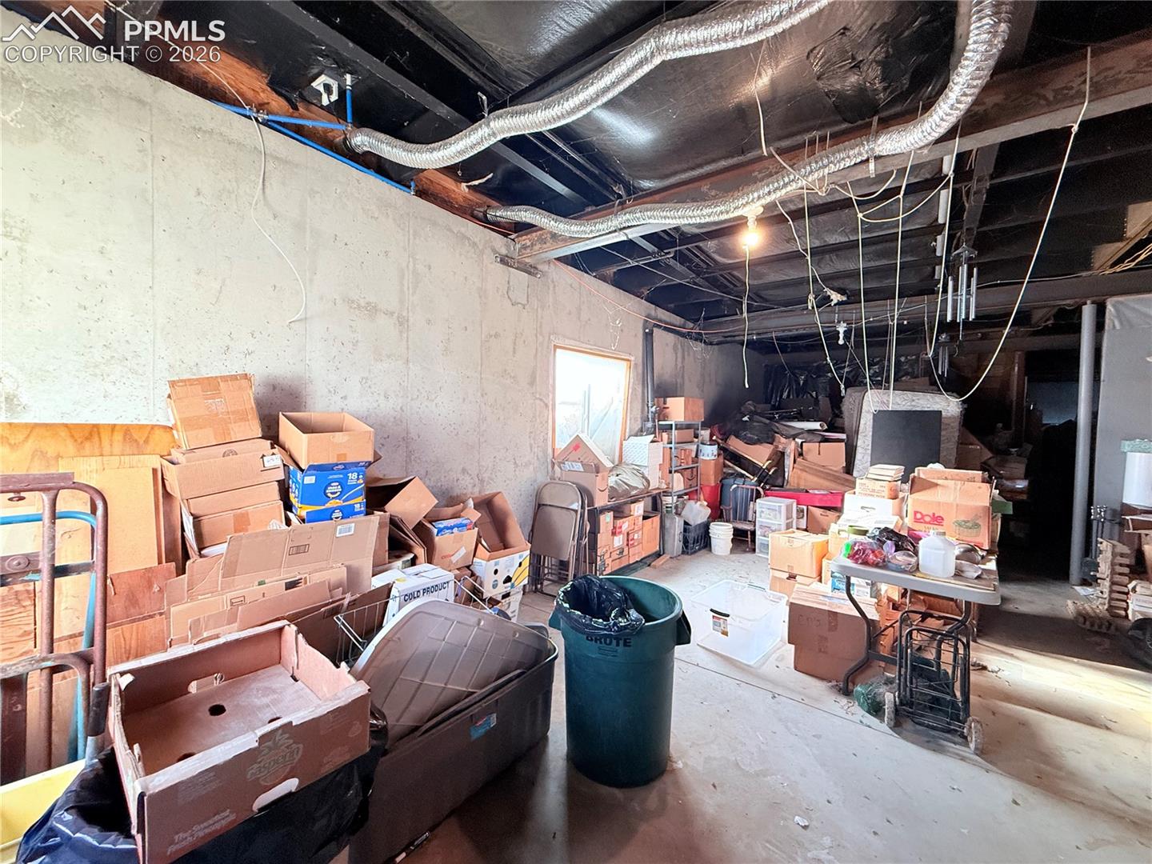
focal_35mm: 14
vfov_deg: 85.7
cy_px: 432
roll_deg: -1.6
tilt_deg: -1.5
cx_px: 576
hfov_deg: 102.1
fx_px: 466
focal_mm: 2.22
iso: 320
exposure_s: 1/120
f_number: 2.2
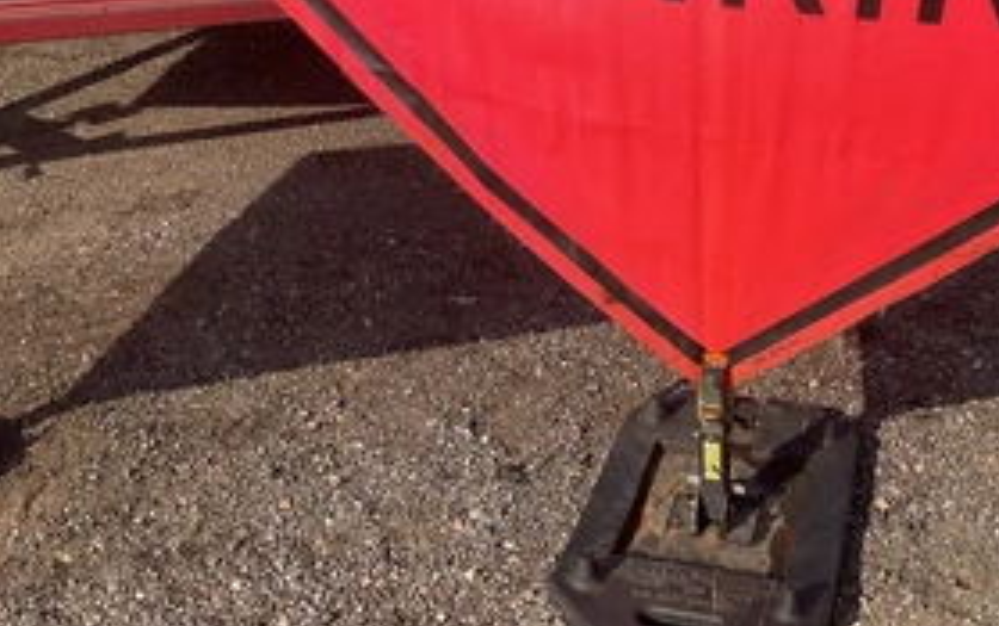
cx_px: 709
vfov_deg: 29.0
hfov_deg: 44.2
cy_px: 447
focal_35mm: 44
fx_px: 1199
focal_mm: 3
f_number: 1.8
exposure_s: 1/1412
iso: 25
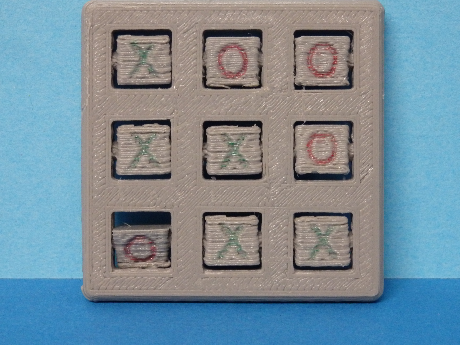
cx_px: 235
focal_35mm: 83
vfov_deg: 17.8
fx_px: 1103
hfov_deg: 23.6
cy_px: 167
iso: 800
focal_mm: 13.1
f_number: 4.5
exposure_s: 1/25
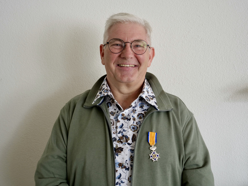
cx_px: 124
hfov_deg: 41.2
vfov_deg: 31.5
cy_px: 93
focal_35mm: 46
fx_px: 330
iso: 320
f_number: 3.4
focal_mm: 23
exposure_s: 1/60
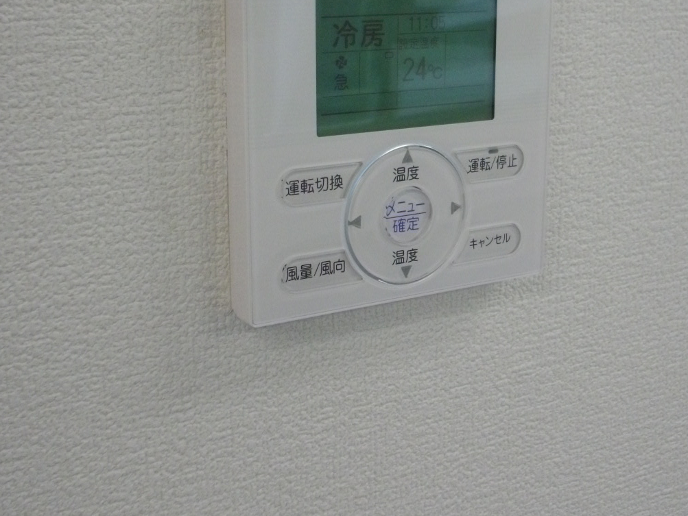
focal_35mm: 59
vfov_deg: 24.7
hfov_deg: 32.6
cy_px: 162
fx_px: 1173
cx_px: 403
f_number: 2.8
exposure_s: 1/125
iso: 174
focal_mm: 6.2
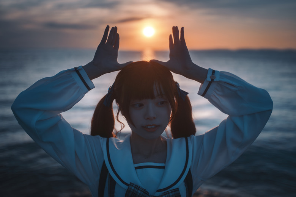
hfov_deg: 48.5
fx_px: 329
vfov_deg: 33.4
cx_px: 148
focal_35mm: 40
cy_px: 98
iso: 100
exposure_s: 1/8000
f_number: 2
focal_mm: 40
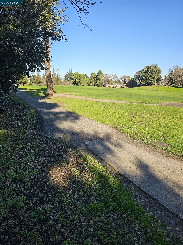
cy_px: 122
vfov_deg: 73.9
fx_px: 162
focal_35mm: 23
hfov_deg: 58.9
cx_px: 92
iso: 10
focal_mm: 6.3
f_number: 1.7
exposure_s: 1/471
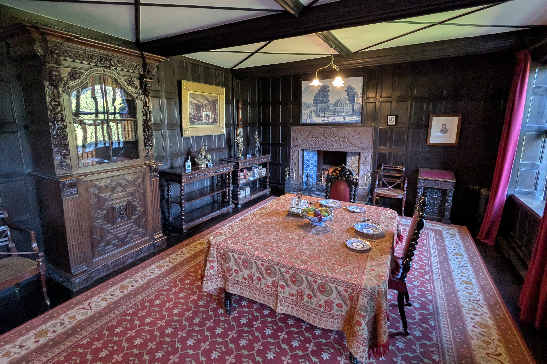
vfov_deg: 70.3
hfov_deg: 93.3
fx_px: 258
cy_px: 168
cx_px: 274
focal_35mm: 17
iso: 407
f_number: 2.2
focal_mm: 2.35
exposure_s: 1/25
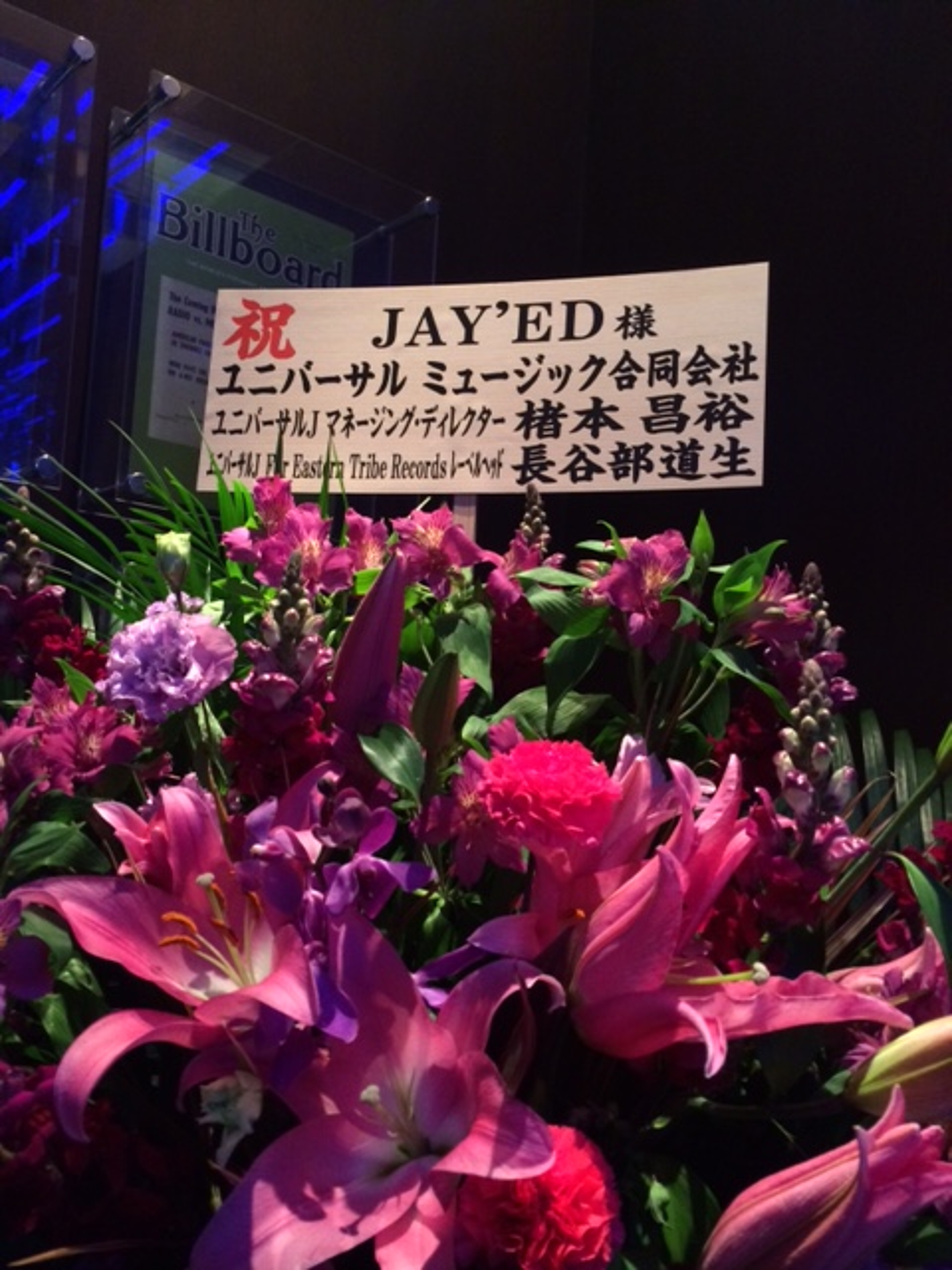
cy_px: 635
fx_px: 1100
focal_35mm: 30
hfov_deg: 46.8
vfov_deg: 60.0
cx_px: 476
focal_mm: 4.12
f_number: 2.2
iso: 250
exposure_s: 1/33
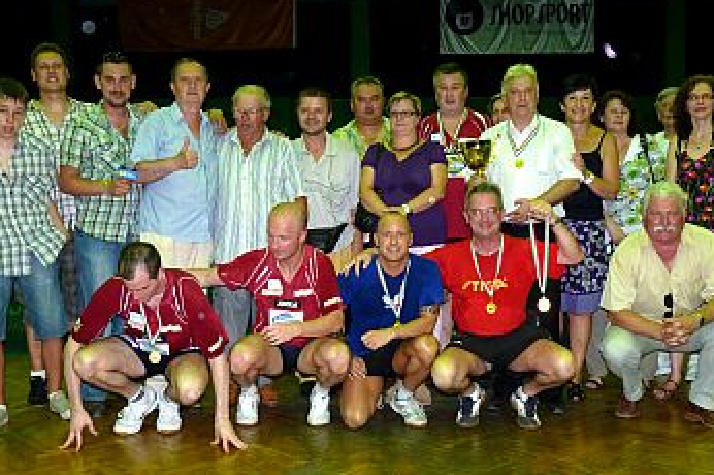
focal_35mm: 42
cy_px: 289
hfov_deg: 46.4
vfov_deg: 31.7
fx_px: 832
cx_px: 390
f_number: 3
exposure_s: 1/50
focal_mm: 5.5
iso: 250
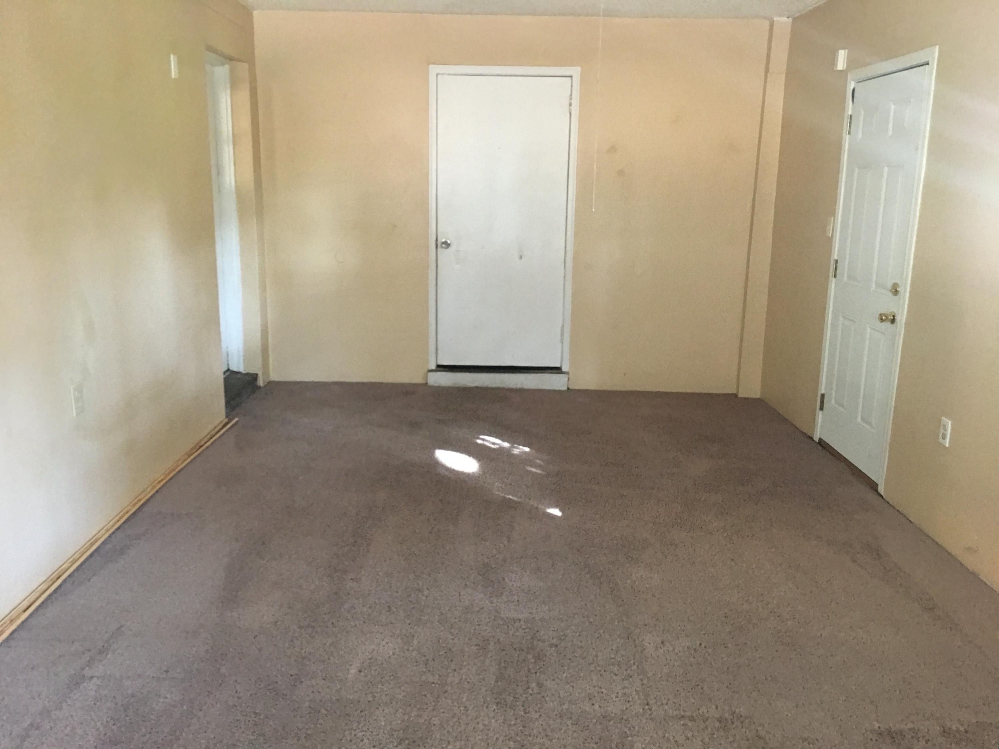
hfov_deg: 61.7
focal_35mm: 29
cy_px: 374
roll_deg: -1.7
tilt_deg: -10.7
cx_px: 500
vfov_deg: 48.2
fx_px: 837
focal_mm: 4.15
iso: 64
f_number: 2.2
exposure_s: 1/4
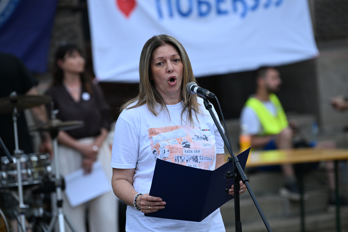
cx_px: 174
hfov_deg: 10.3
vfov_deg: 6.9
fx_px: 1933
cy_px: 116
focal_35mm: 200
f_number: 4
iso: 400
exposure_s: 1/400
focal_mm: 200
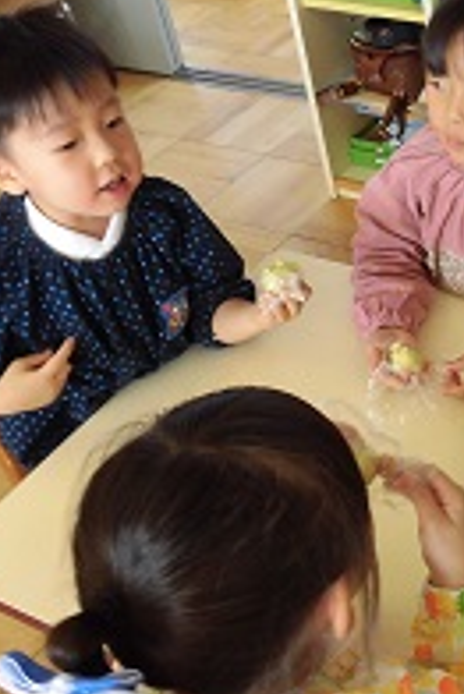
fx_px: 984
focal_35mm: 51
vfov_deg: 38.8
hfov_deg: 24.3
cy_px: 305
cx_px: 545
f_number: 3.1
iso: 200
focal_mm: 4.3
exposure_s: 1/50
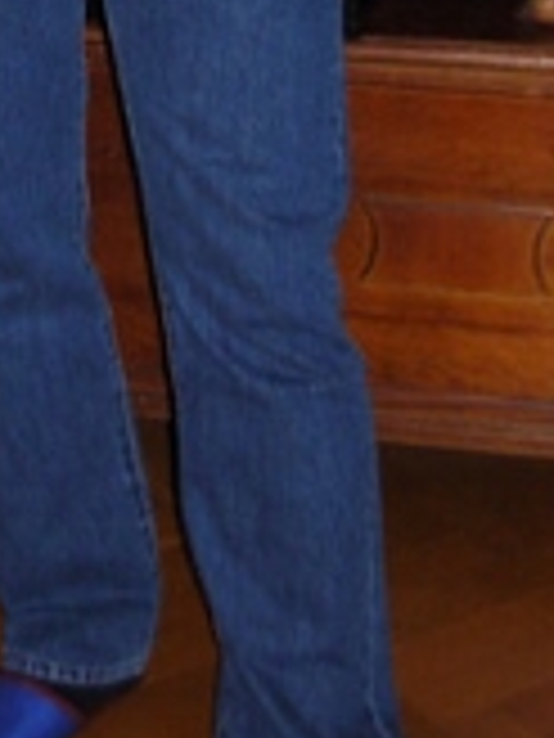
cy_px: -536
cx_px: -203
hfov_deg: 9.8
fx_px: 3158
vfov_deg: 12.3
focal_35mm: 148
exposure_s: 1/36.9
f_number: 2.9
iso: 129
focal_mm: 6.3
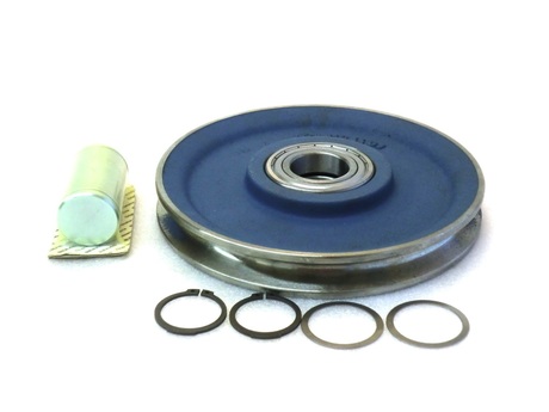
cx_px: 274
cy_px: 206
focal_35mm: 62
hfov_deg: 31.2
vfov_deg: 23.7
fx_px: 983
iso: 250
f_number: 4.3
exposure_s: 1/60
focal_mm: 11.16
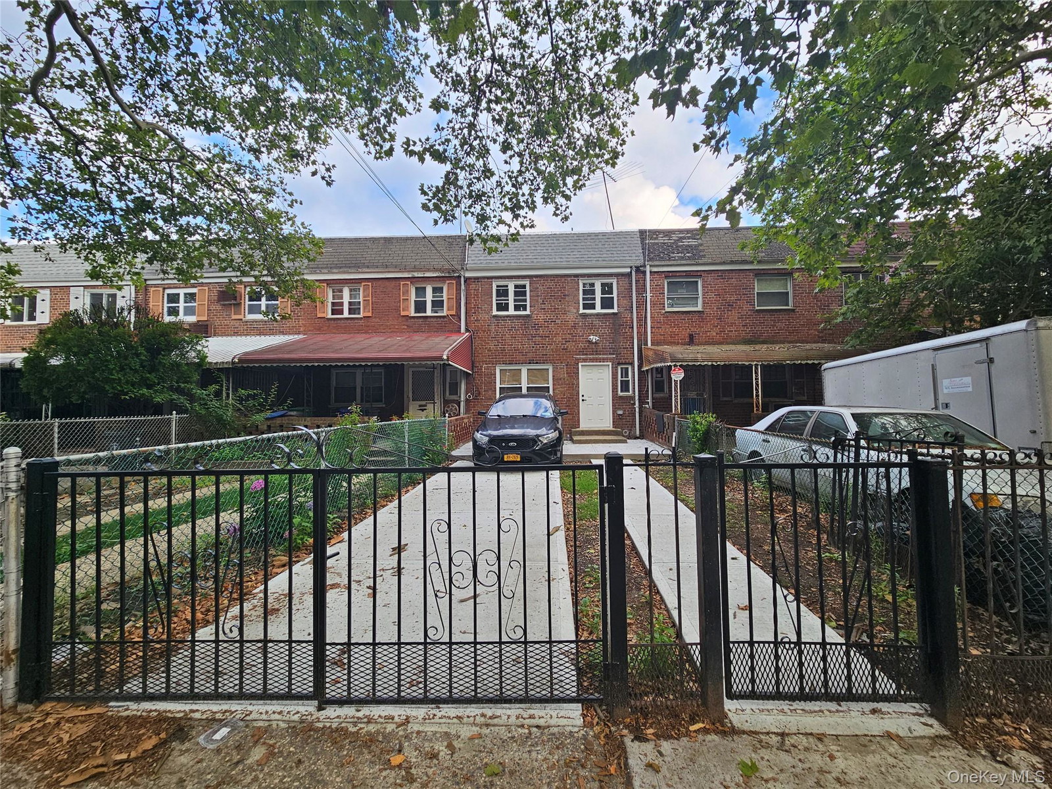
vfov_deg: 89.9
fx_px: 395
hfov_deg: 106.2
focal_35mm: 13
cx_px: 526
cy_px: 394
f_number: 2.2
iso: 50
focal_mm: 2.2
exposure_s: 1/280
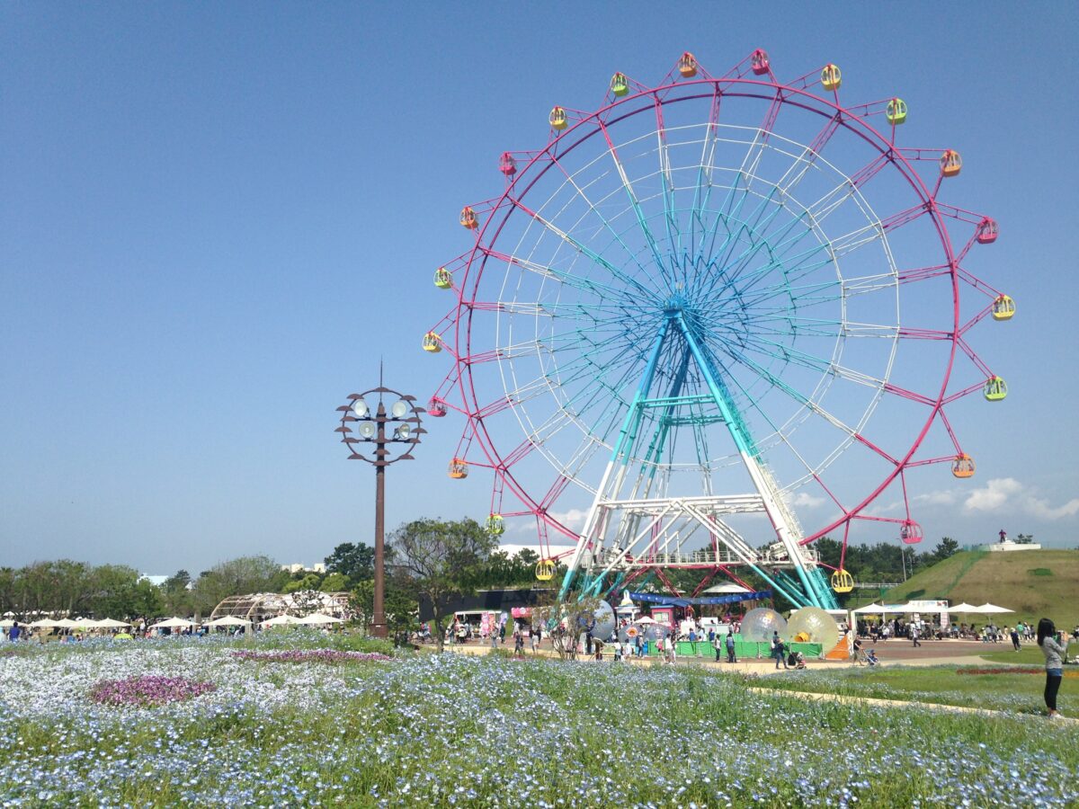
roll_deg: -0.2
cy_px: 404
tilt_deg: +12.0
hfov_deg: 55.4
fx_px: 1029
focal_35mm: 33
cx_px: 540
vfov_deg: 42.9
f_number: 2.4
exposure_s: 1/2169
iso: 50
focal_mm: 4.12
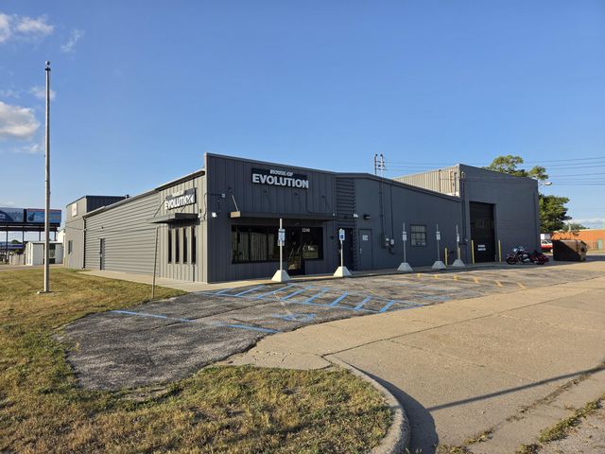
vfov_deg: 58.9
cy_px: 227
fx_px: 402
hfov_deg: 73.9
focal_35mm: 23
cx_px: 302
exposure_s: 1/2650
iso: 80
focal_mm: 5.4
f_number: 1.8
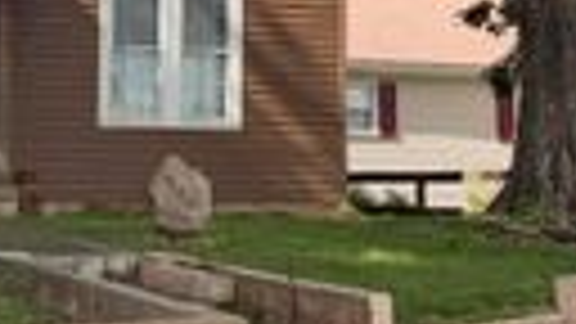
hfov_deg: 20.9
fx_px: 1558
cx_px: 189
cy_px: 47
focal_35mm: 102
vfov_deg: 11.8
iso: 80
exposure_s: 1/2611
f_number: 1.78
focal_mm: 6.76
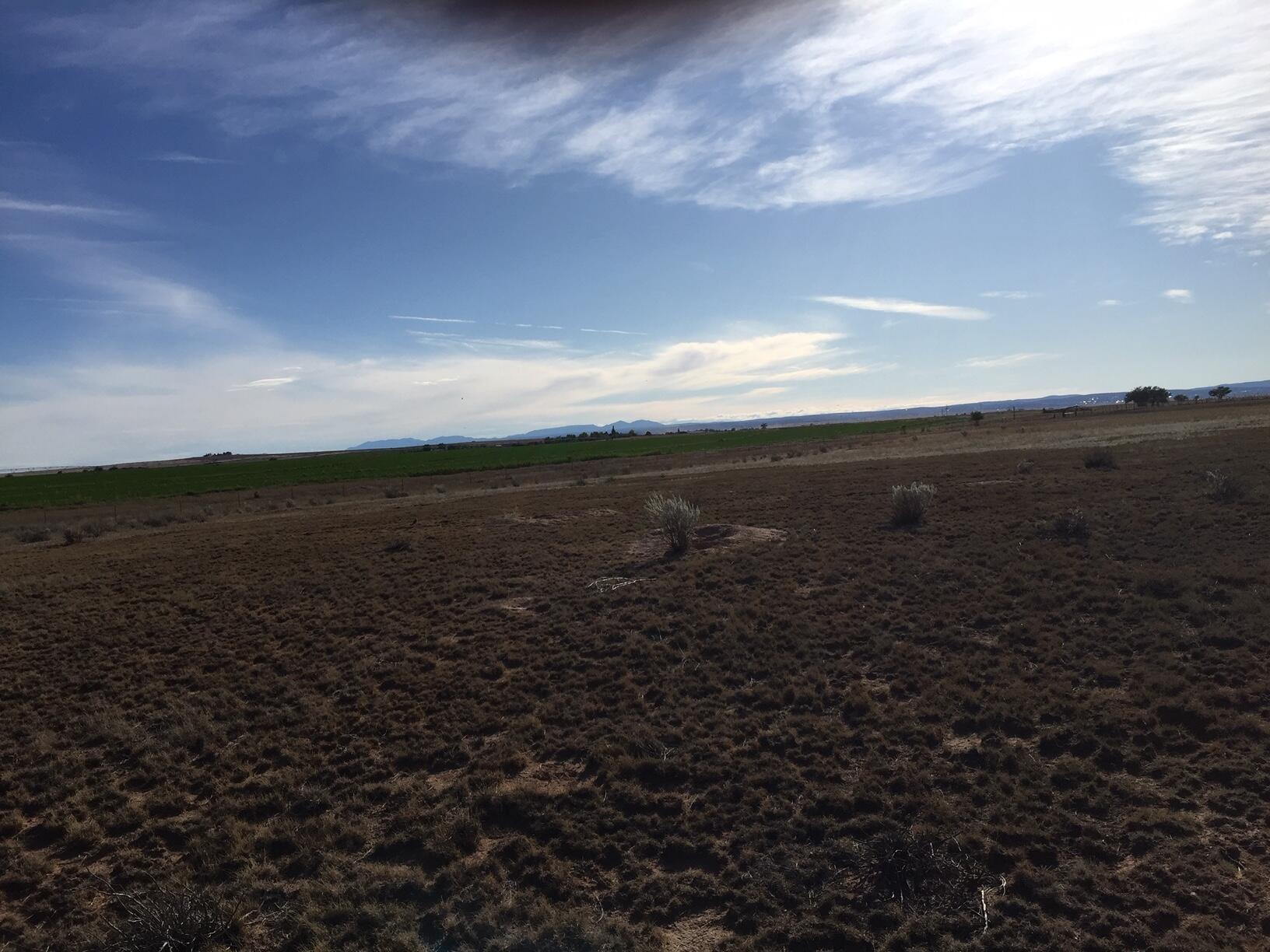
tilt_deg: -1.3
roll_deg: +3.4
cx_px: 635
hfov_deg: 61.7
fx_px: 1064
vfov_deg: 48.2
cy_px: 476
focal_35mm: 29
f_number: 2.2
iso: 32
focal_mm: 4.15
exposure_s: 1/4405
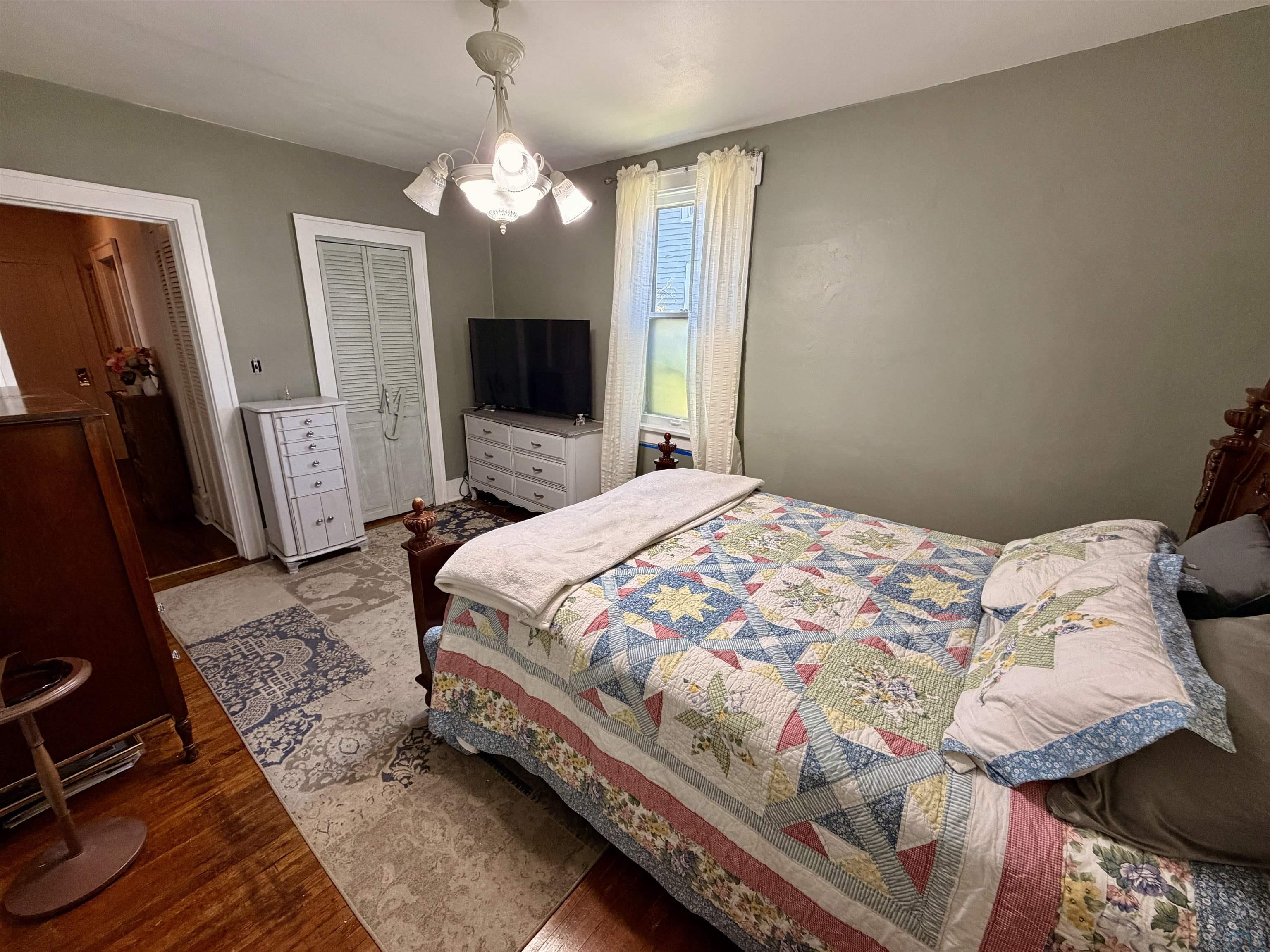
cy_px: 476
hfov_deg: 102.1
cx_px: 635
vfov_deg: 85.7
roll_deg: -1.2
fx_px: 514
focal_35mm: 14
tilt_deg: -16.6
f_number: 2.2
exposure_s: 1/121
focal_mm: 2.22
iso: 250
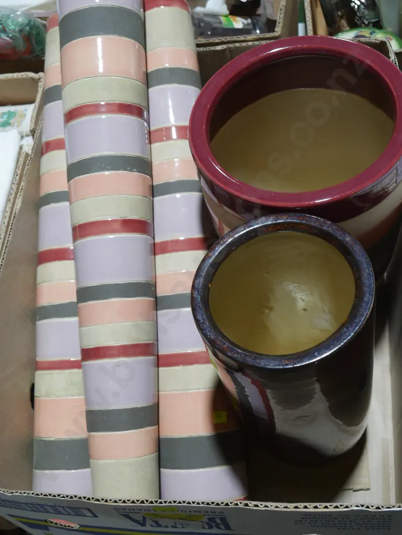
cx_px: 201
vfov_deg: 41.2
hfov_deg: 31.5
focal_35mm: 46
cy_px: 268
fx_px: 712
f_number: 5.1
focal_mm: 23
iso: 320
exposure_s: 1/60
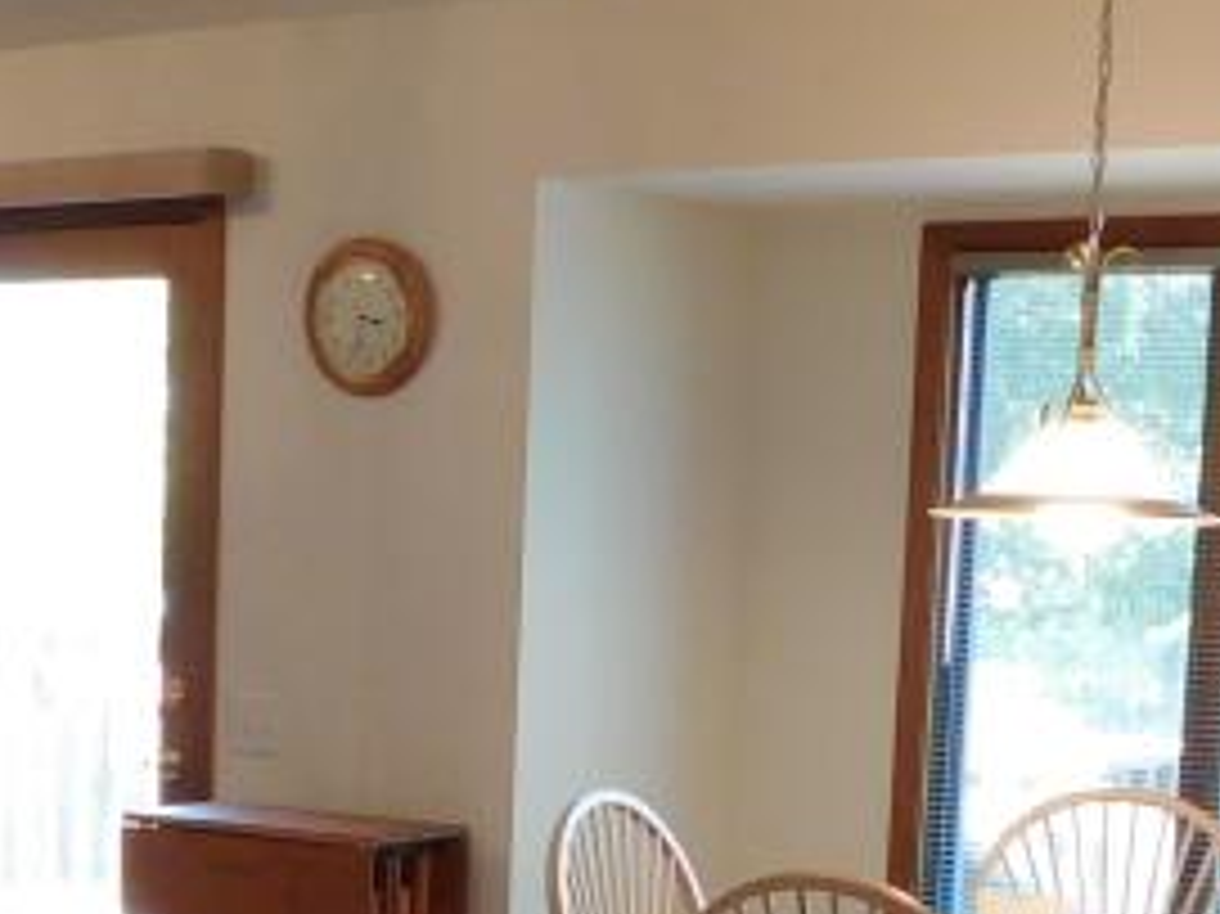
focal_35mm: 87
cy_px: 1022
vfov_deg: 16.4
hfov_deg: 22.3
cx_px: 279
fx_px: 3065
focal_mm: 4
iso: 200
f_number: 3
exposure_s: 1/30
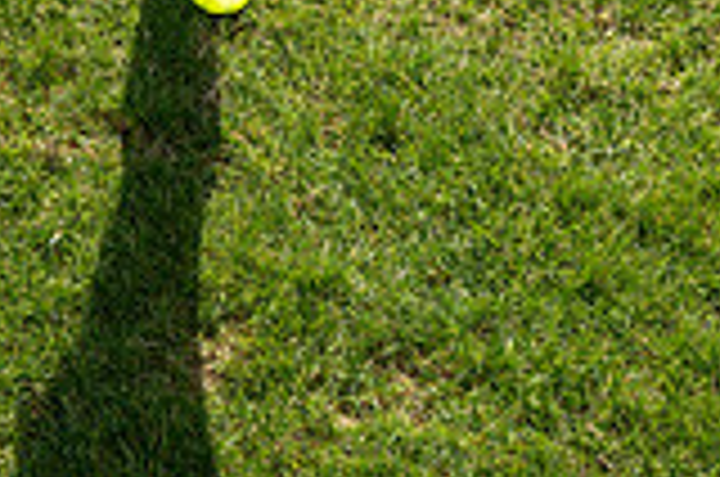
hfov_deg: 16.4
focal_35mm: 124
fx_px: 2475
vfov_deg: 10.1
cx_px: 130
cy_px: -531
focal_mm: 44
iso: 100
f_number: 9
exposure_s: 1/200
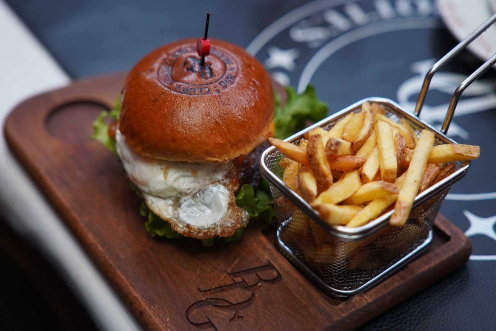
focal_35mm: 65
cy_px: 166
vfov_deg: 20.9
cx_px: 248
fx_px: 895
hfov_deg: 31.0
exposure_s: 1/160
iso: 1250
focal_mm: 65
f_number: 2.8
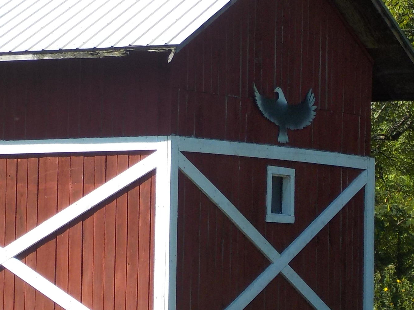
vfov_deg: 9.4
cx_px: 218
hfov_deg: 12.5
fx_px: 1890
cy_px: 160
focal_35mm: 158
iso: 125
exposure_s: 1/400
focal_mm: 9.7
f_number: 5.3
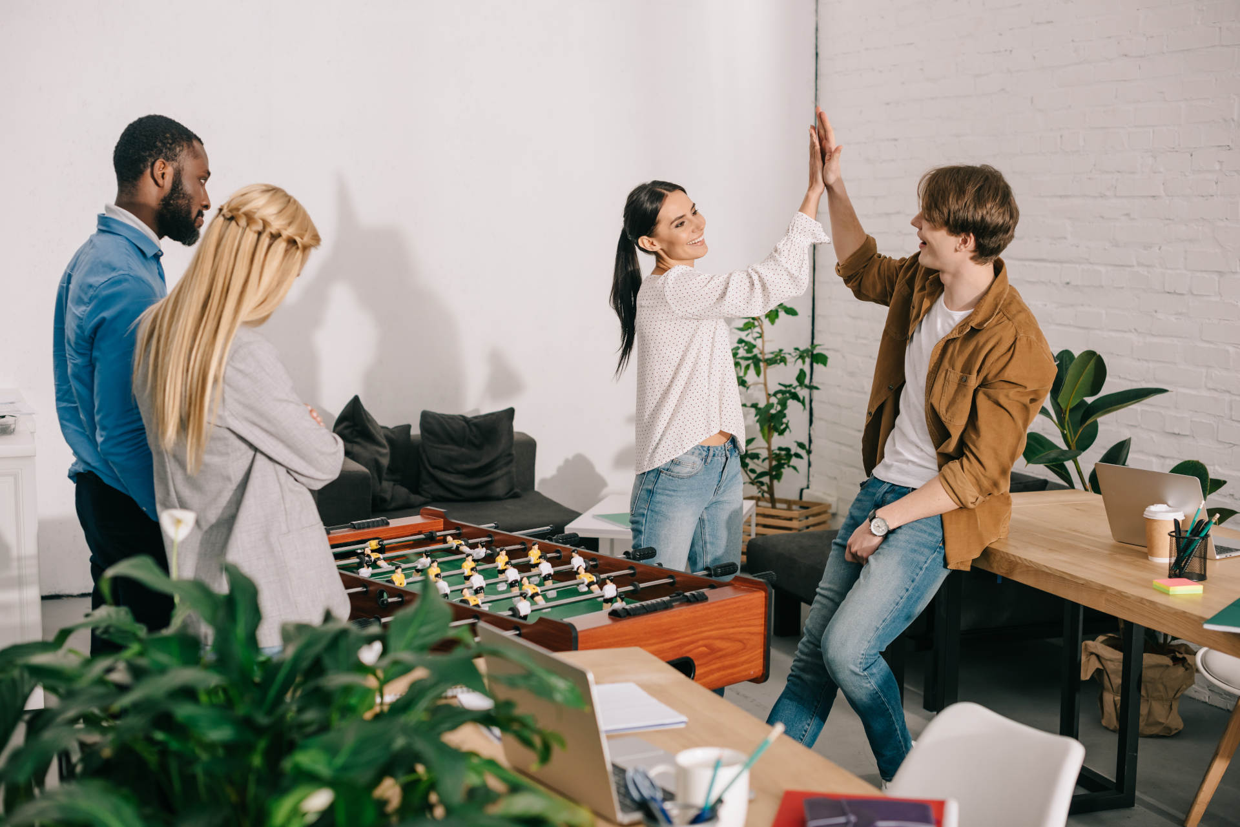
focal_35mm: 50
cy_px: 414
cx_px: 620
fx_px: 1723
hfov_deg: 39.6
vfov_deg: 27.0
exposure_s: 1/200
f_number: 3.5
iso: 400
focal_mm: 50
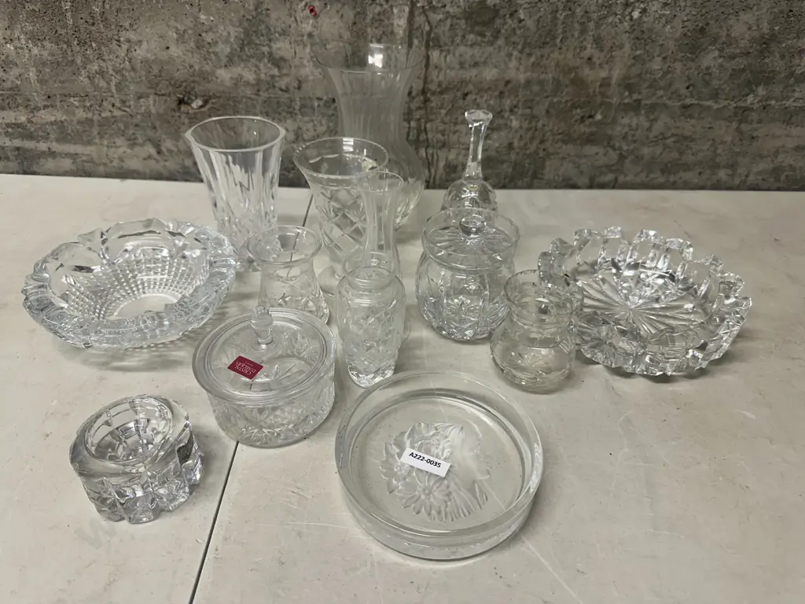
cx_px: 402
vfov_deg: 56.8
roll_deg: -0.9
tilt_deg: -37.1
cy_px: 302
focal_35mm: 24
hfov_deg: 71.6
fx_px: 558
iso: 100
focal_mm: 6.86
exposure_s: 1/100
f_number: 1.78
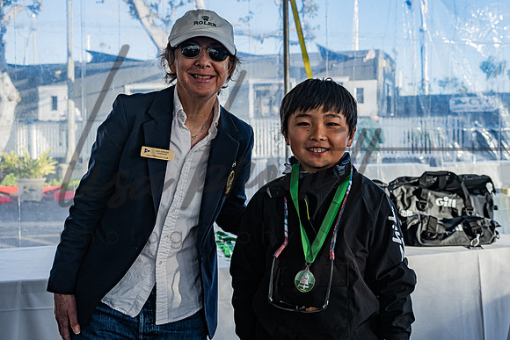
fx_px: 625
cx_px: 308
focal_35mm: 44
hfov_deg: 44.2
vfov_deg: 30.4
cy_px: 135
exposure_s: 1/250
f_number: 5.6
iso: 200
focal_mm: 36
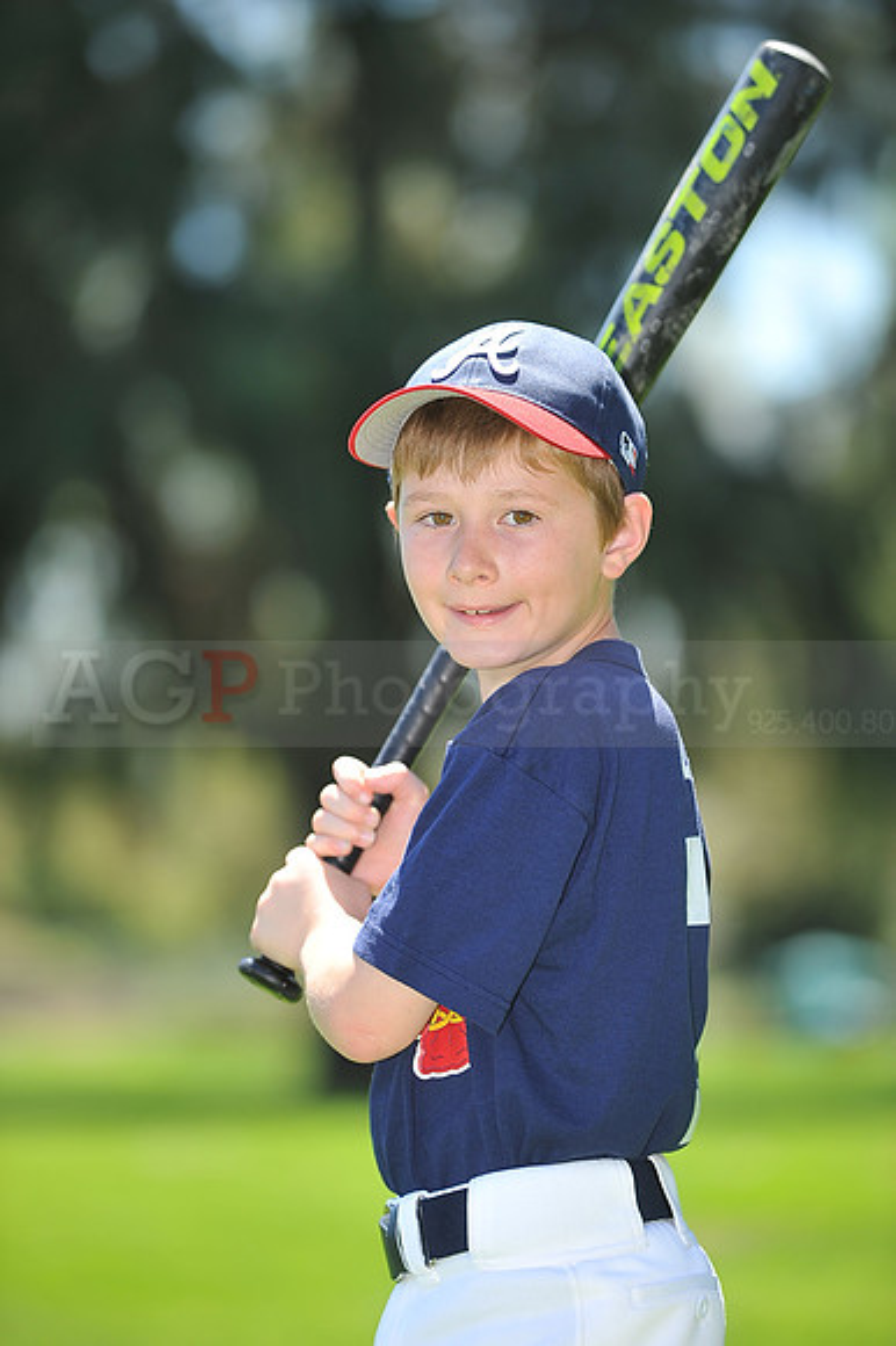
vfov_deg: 10.3
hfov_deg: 6.9
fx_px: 7475
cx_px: 448
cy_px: 673
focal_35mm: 200
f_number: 4.5
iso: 200
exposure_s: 1/500
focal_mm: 200
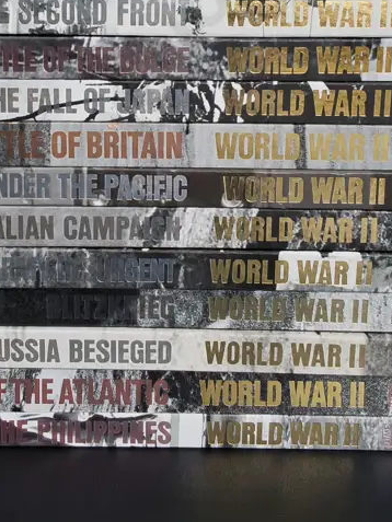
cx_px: 128
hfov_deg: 25.1
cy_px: 107
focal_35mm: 58
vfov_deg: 32.4
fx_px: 875
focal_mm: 2.87
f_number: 2
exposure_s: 1/120
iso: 40
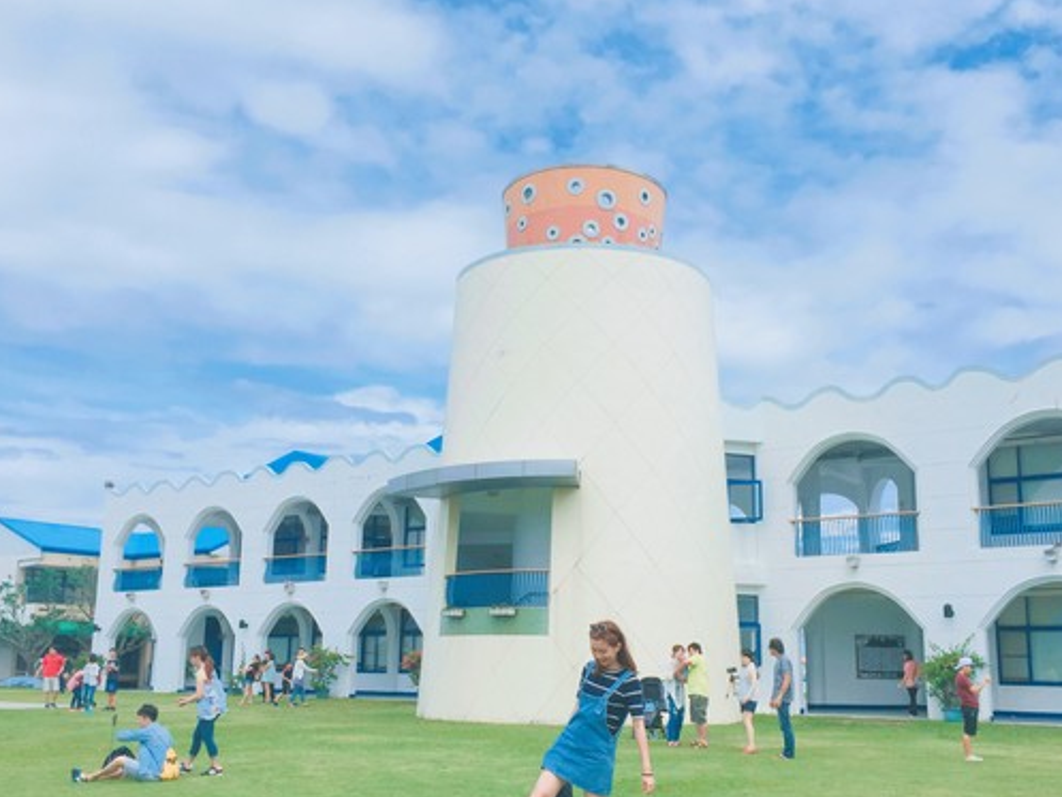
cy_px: 474
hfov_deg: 52.6
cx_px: 564
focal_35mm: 35
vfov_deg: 40.6
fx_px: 1074
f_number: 2.2
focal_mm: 4.15
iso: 32
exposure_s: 1/1721
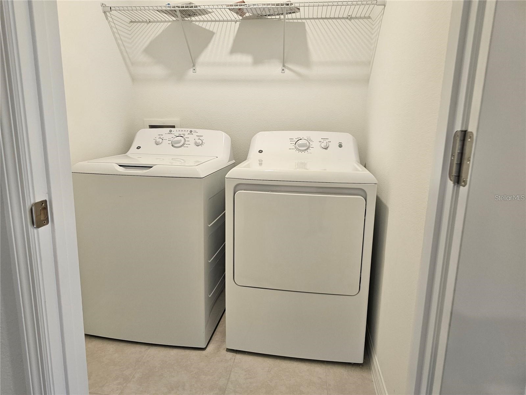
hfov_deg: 73.9
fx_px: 349
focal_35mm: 23
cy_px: 198
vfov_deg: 58.9
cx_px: 263
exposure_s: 1/120
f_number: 1.7
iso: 160
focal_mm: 6.3
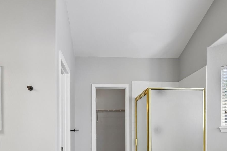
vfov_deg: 44.6
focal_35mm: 27
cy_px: 129
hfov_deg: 67.4
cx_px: 109
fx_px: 170
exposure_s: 1/13
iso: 800
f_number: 8
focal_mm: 10
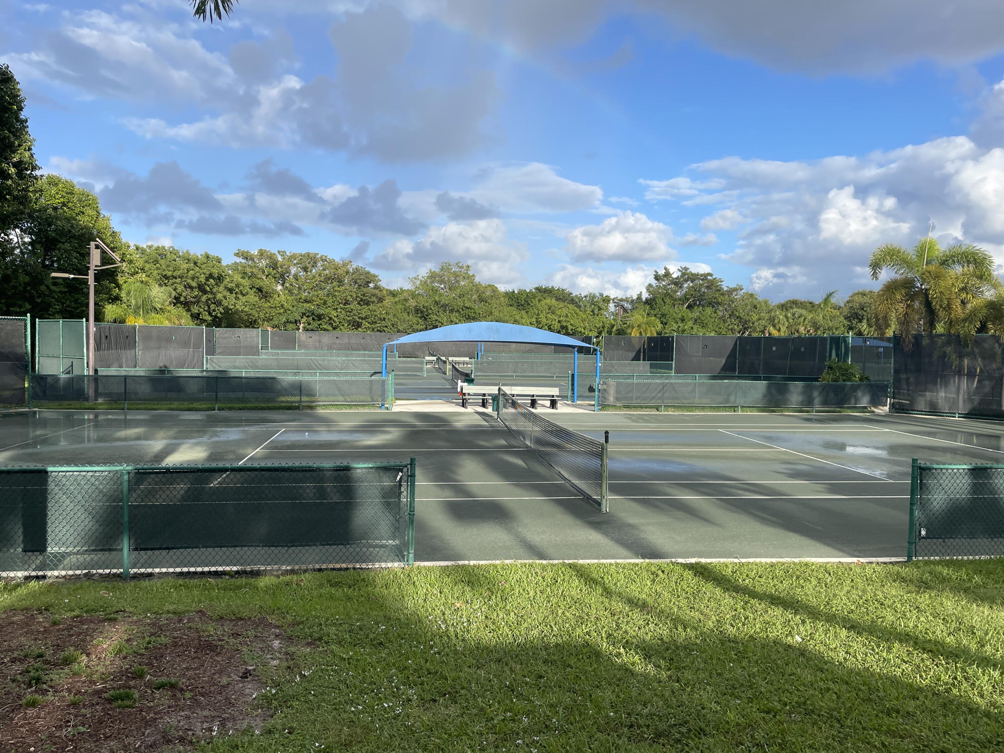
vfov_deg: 53.1
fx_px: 754
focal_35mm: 26
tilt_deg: -3.6
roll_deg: -0.2
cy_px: 376
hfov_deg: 67.3
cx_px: 502
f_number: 1.6
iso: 32
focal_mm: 4.2
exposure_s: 1/2398
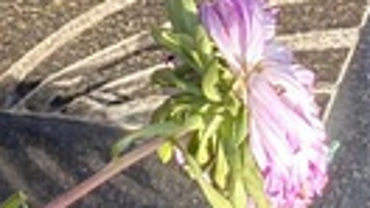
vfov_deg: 3.4
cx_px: -297
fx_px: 3372
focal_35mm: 344
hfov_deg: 6.2
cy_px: -587
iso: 20
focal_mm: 6
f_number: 2
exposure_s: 1/204
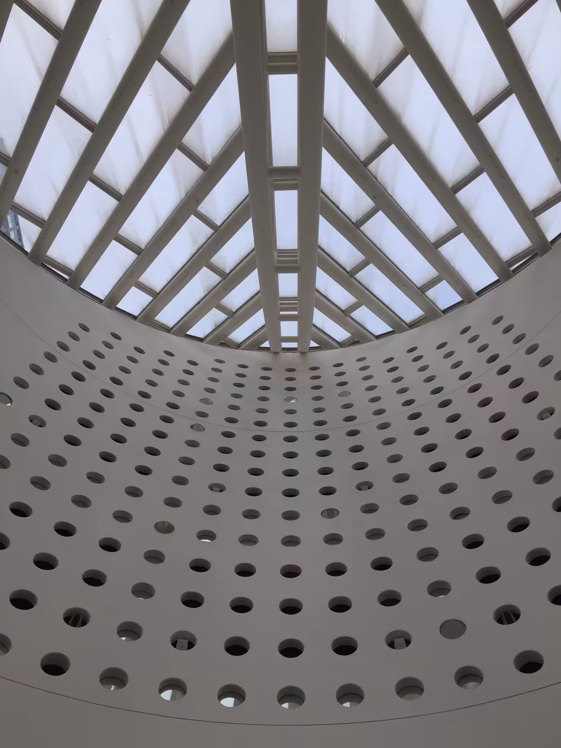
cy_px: 386
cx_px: 280
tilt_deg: +70.3
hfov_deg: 46.8
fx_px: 648
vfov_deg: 60.0
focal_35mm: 30
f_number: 2.2
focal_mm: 4.15
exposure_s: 1/557
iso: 32
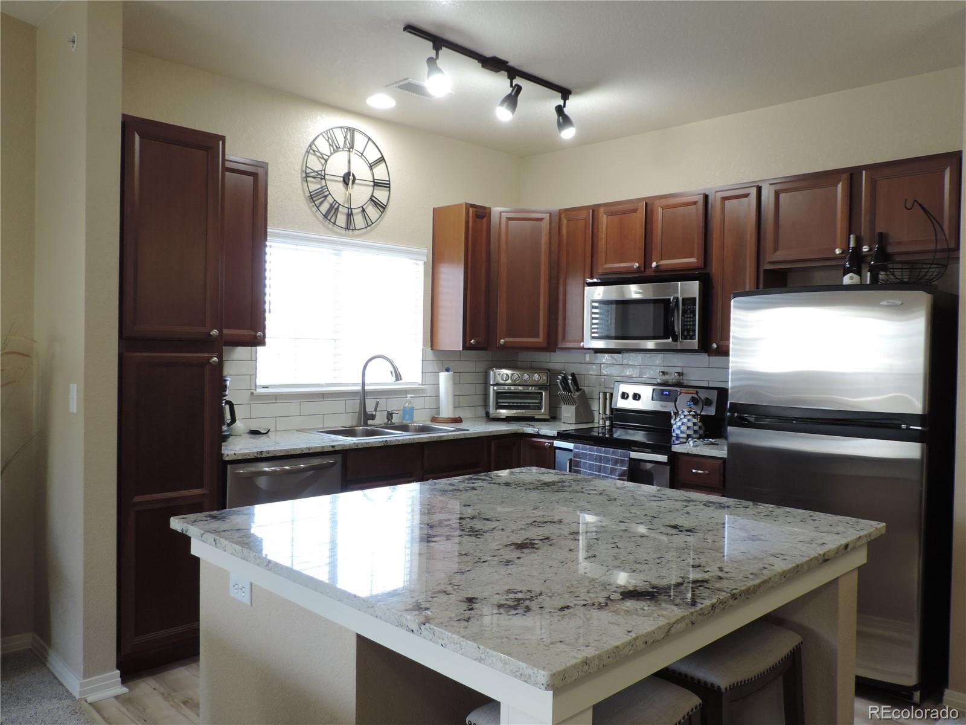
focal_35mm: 28
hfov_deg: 63.4
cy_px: 362
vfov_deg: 49.7
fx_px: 781
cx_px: 483
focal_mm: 4.9
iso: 160
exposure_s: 1/30
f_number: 3.1
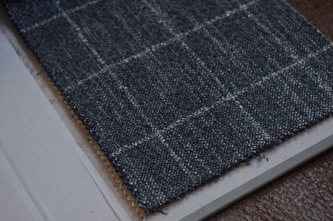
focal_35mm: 82
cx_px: 166
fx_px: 758
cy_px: 110
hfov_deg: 24.8
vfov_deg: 16.6
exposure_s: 1/125
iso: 6400
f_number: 8
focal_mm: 55
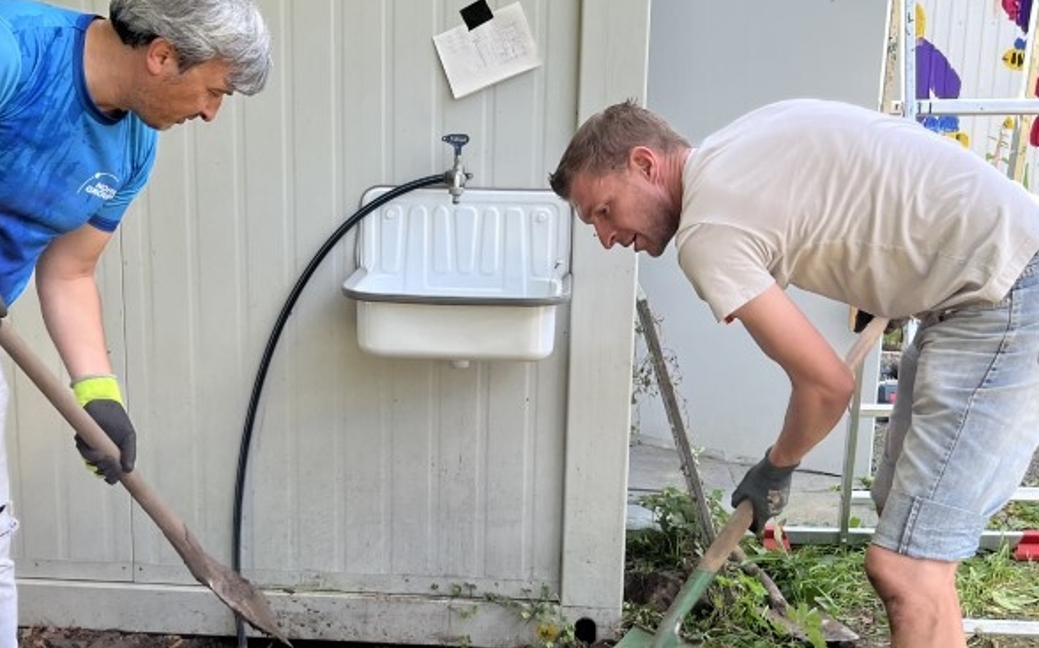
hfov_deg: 41.8
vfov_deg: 26.8
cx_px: 474
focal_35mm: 48
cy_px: 369
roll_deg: -0.8
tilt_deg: -13.6
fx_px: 1359
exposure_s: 1/477
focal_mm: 5.1
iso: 50
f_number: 1.6
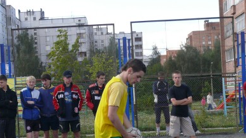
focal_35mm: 79
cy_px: 129
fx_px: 515
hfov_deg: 26.9
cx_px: 121
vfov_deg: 15.1
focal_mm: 9.2
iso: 100
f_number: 5
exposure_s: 1/200
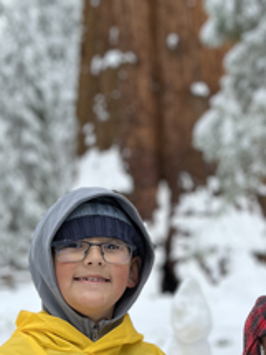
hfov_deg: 23.0
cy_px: 167
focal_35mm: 63
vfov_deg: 30.7
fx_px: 646
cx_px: 198
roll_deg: +4.4
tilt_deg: +13.9
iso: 50
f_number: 1.5
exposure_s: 1/1135
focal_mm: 5.7
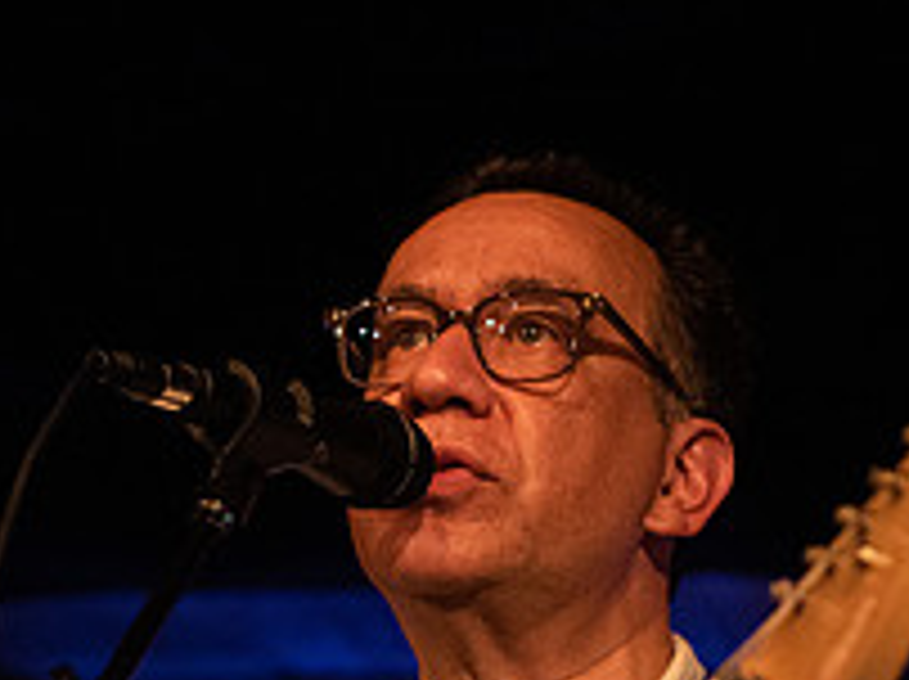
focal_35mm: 178
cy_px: 743
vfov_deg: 8.3
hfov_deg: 11.1
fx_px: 4669
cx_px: 381
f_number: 3.2
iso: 3200
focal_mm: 58
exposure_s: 1/125
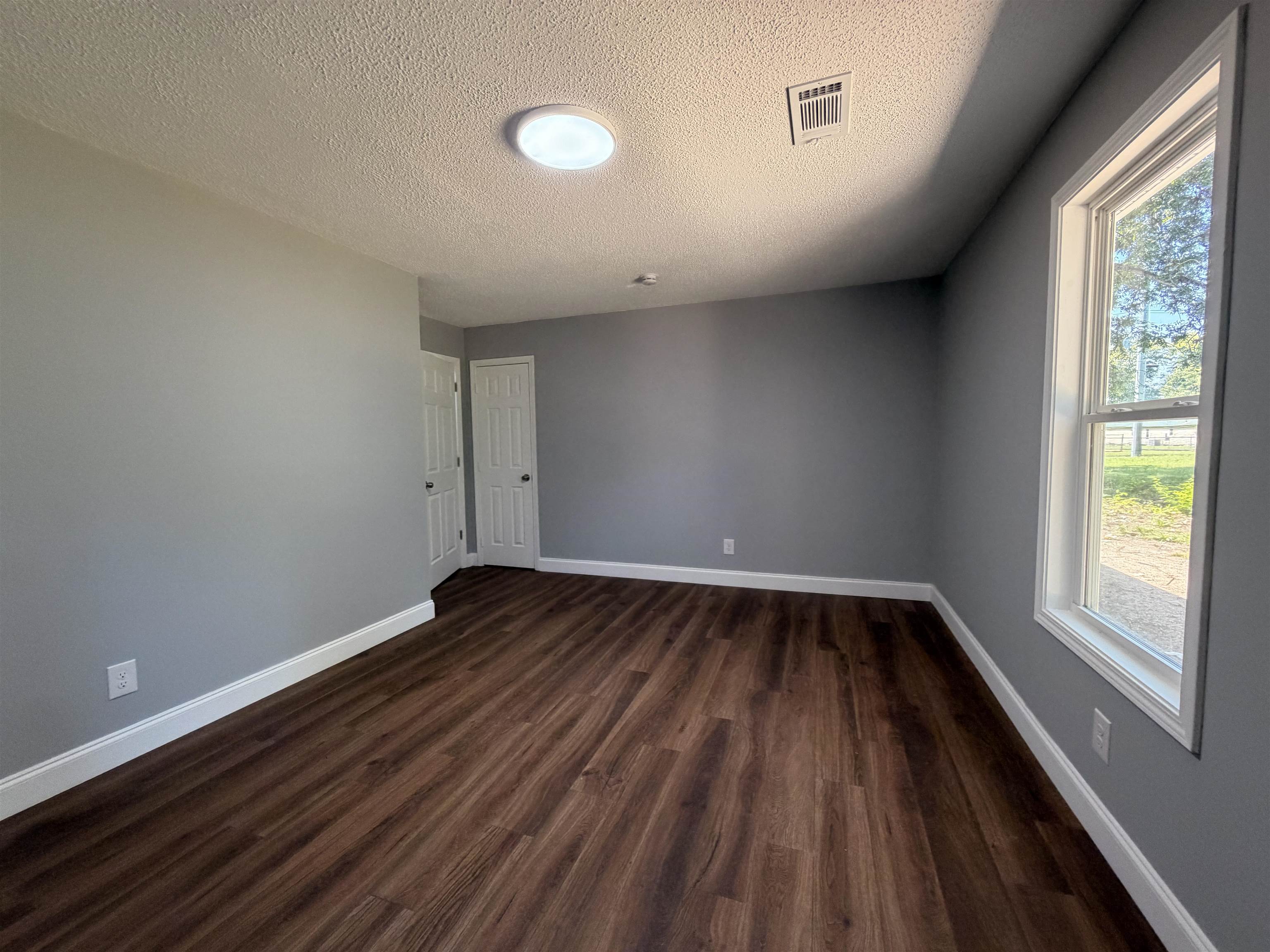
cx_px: 635
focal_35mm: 14
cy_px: 476
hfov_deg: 102.1
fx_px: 514
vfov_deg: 85.7
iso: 250
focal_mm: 2.22
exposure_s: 1/60
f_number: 2.2
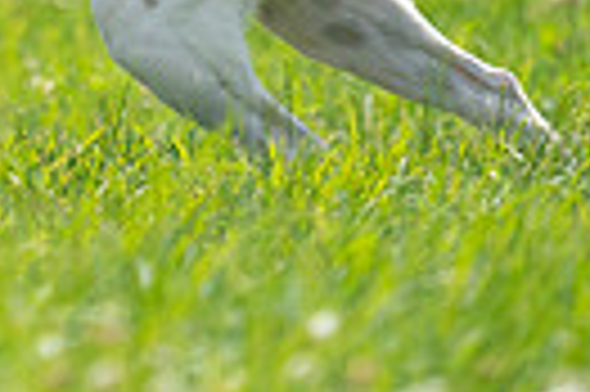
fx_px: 40168
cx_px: -293
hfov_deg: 0.8
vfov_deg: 0.6
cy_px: -475
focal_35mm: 2454
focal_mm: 553
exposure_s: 1/4000
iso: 1250
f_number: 6.3
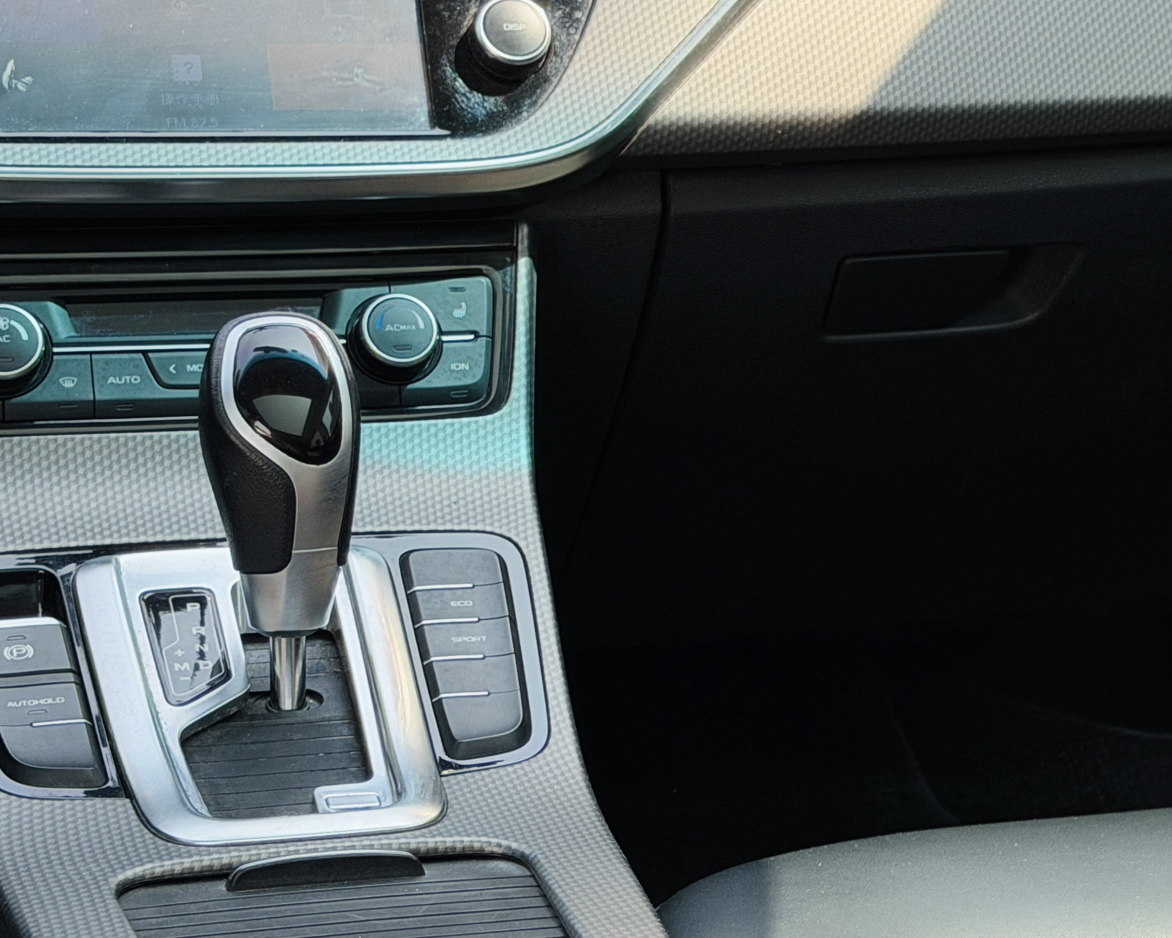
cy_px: 339
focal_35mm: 103
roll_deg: -4.5
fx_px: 3573
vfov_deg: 14.9
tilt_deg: -14.4
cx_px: 926
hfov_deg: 18.5
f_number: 1.78
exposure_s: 1/499
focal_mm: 6.76
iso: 100
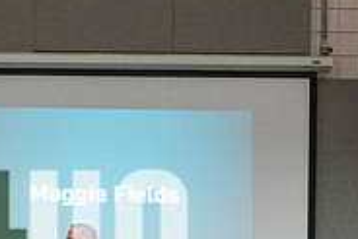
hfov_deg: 19.3
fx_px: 1035
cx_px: 41
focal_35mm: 104
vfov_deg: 13.0
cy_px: 261
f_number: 4
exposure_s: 1/500
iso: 10000
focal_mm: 33
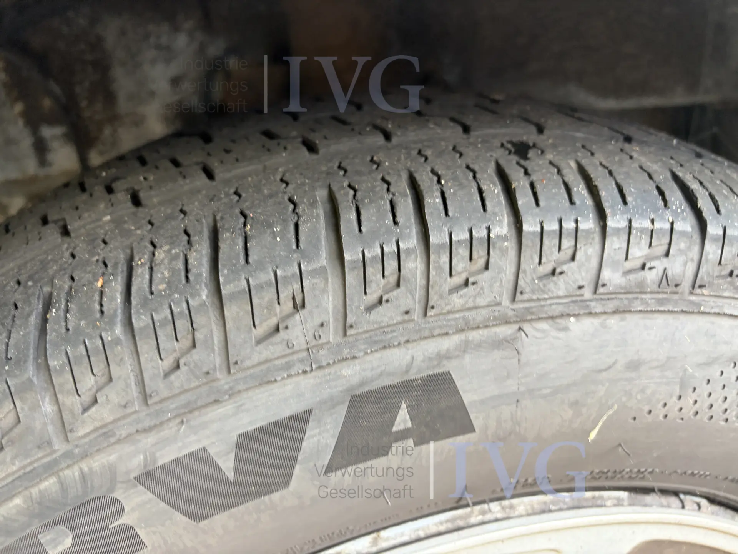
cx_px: 369
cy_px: 277
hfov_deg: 67.3
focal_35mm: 26
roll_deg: +3.1
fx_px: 554
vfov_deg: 53.1
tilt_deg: -26.7
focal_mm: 5.96
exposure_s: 1/60
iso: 160
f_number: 1.6
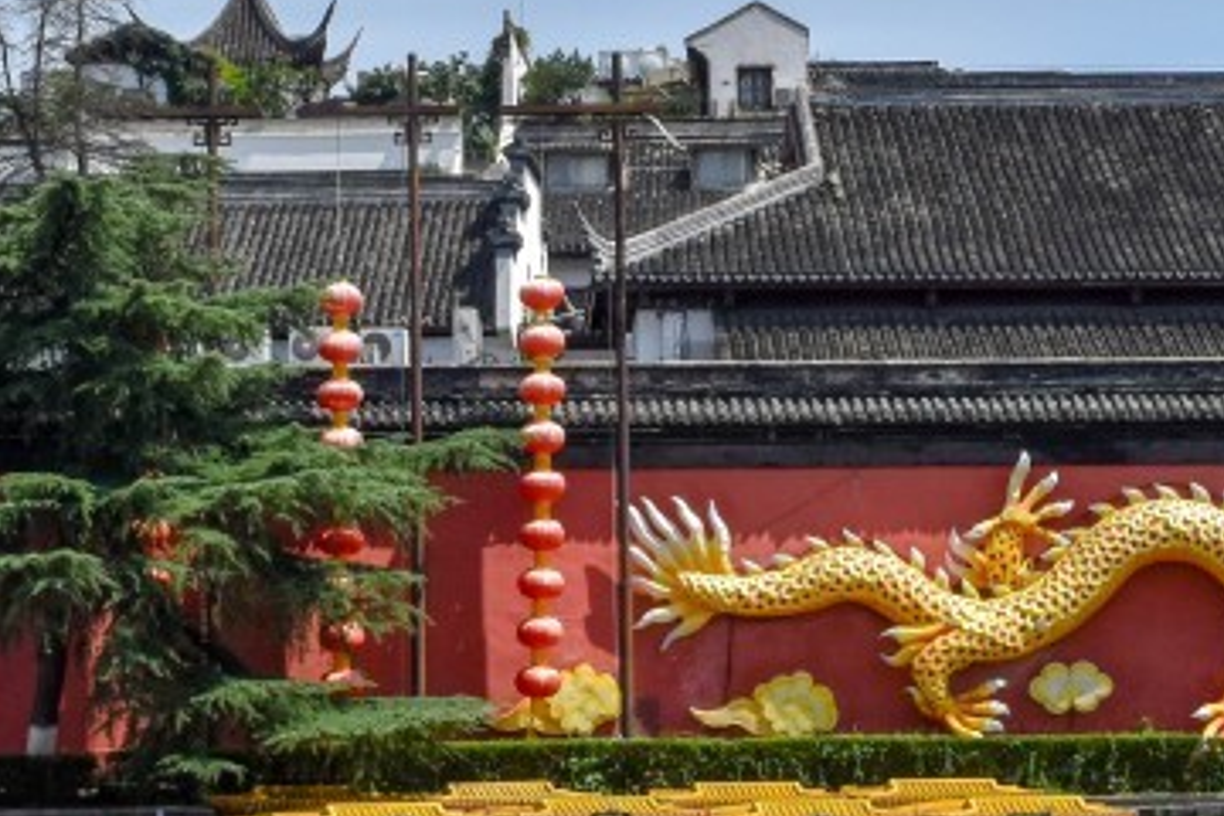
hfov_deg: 18.2
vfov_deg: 12.2
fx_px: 3825
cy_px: 248
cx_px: 469
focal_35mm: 112
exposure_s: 1/2000
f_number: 8
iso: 400
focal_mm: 25
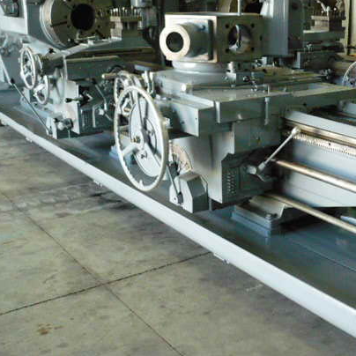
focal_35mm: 49
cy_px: 146
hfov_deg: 33.8
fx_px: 570
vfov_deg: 34.6
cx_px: 278
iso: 400
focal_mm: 5.8
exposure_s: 1/60
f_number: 2.8
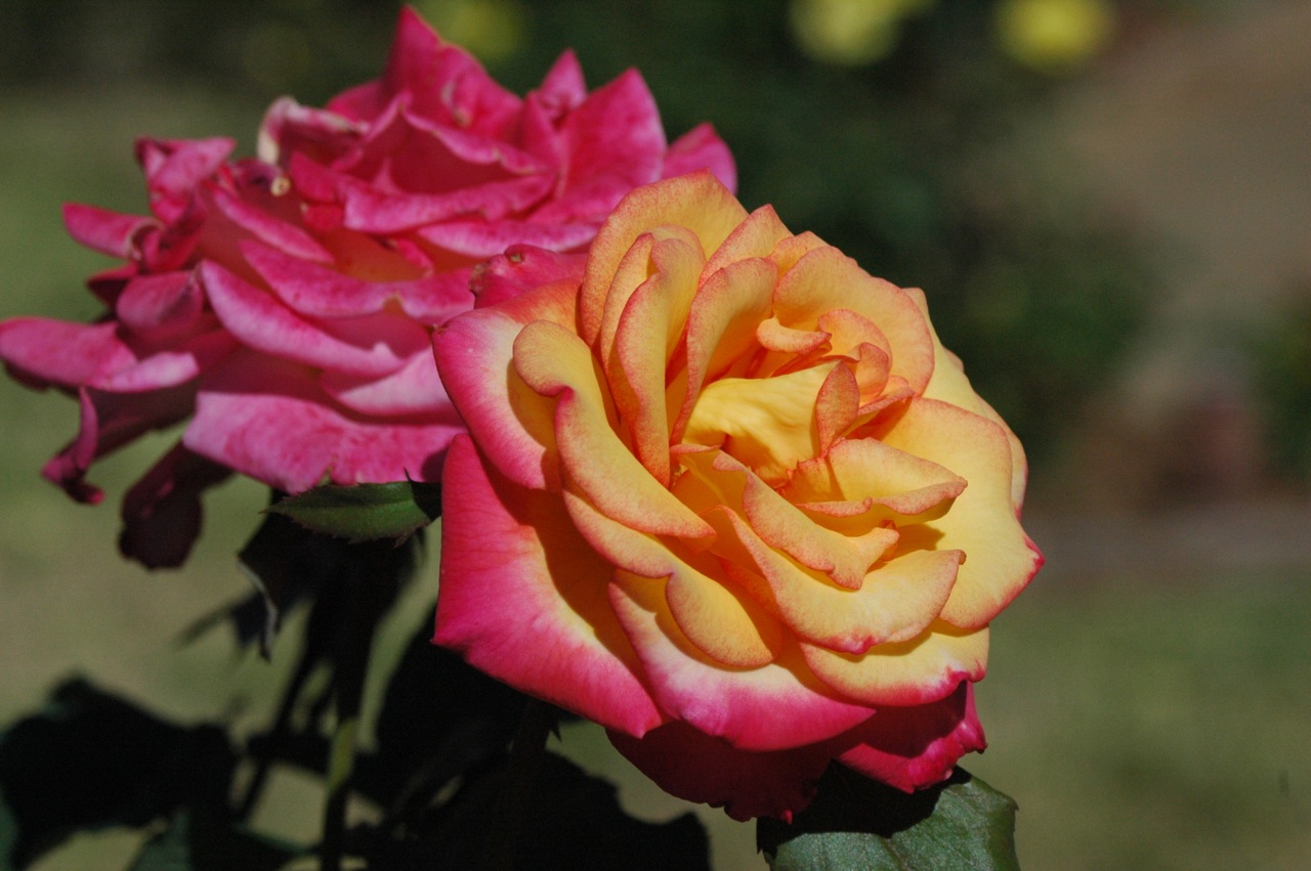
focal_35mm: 150
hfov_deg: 13.7
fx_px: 5457
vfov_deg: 9.1
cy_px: 436
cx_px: 656
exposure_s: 1/1000
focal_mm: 100
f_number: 11
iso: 800
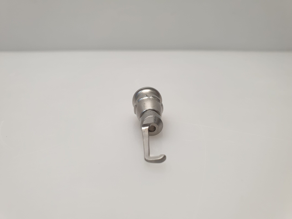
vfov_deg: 53.1
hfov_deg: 67.3
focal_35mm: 26
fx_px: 219
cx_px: 146
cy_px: 110
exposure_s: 1/50
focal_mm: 4.3
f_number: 2.4
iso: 64
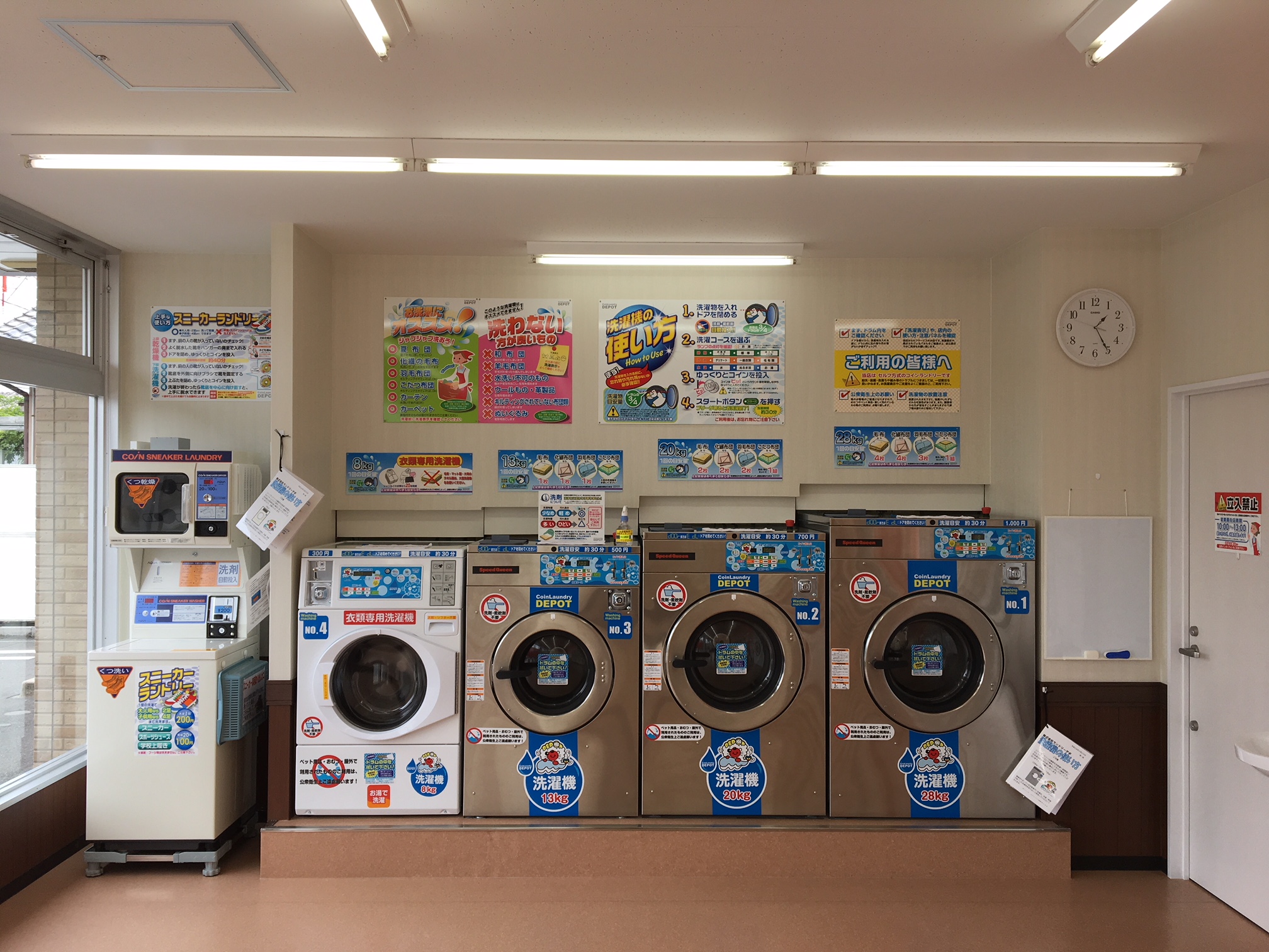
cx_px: 634
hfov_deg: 61.7
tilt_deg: +0.7
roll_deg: -0.3
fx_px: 1063
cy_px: 476
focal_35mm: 29
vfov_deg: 48.2
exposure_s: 1/206
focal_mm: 4.15
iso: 25
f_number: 2.2
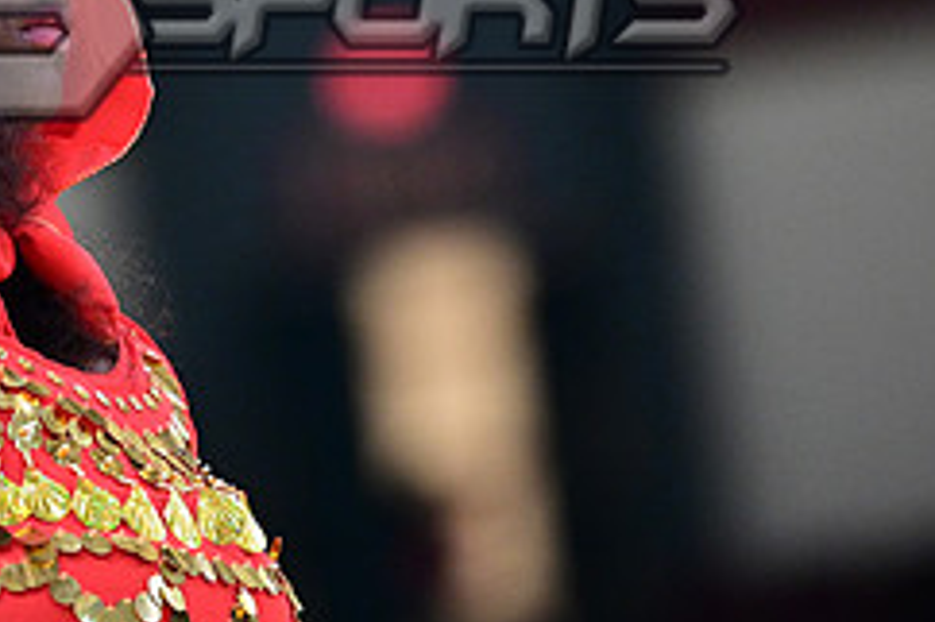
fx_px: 12458
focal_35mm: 480
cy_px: -46
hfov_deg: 4.3
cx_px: 124
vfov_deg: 2.9
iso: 6400
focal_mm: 200
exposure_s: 1/1000
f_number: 3.2
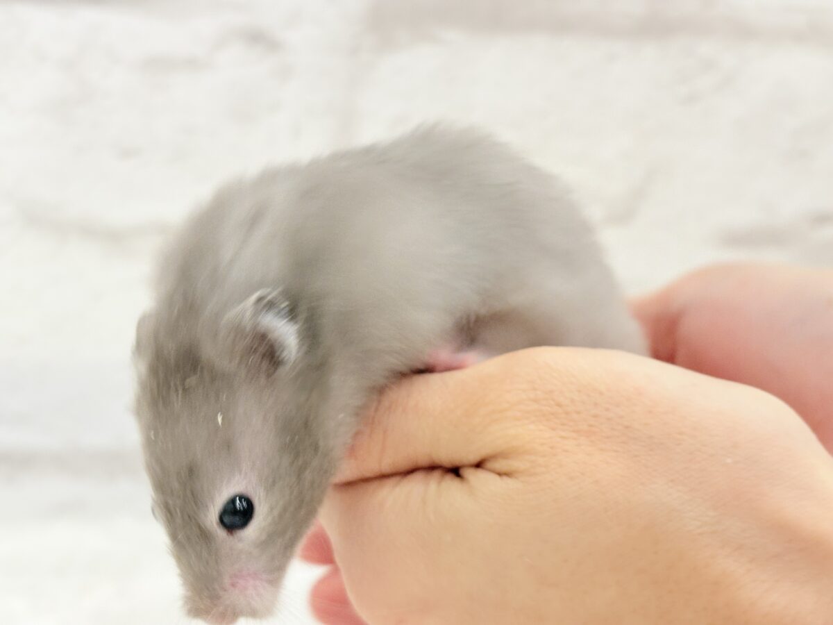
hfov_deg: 36.8
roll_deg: -1.2
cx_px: 416
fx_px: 1251
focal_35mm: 52
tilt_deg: -7.7
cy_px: 312
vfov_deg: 28.0
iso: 80
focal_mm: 5.96
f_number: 1.6
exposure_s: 1/50
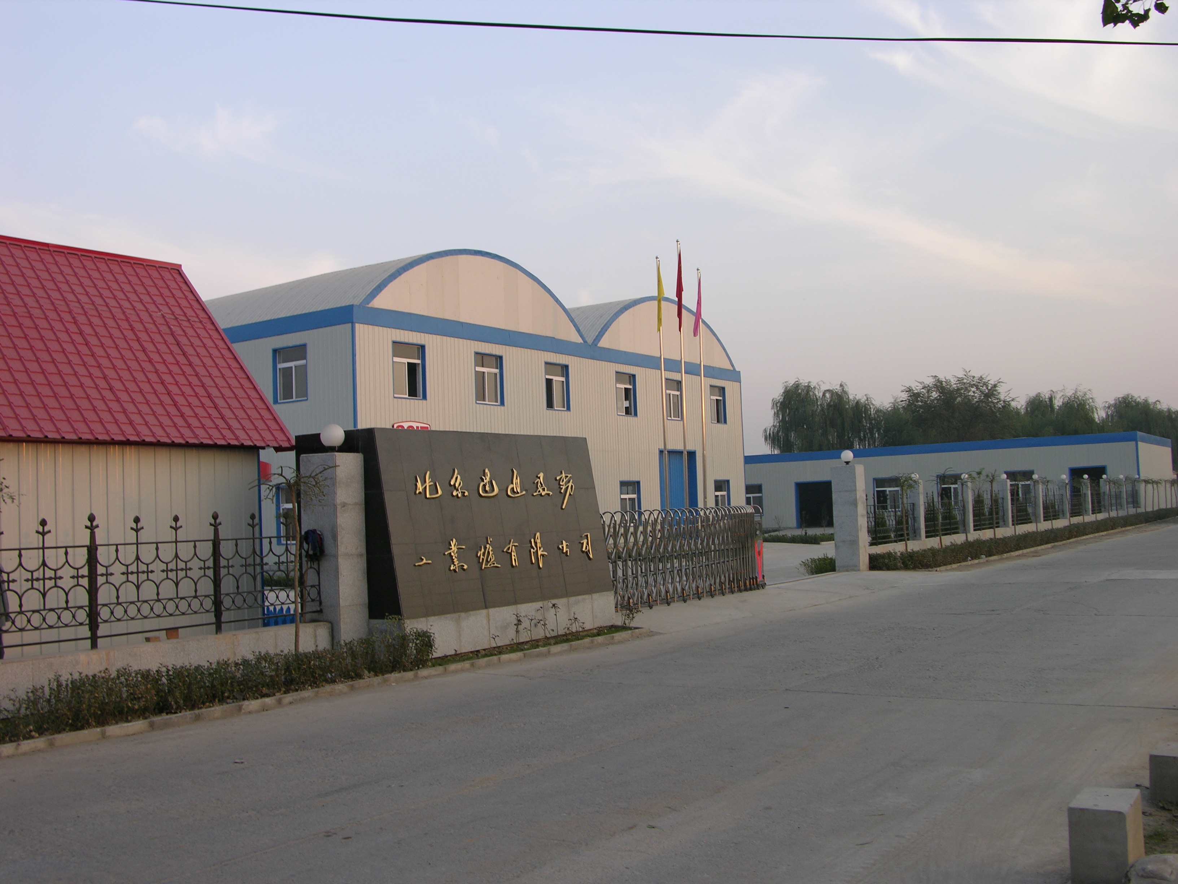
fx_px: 1191
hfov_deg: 52.6
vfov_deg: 40.7
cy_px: 442
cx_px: 589
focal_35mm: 35
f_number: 4
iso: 50
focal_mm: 8.9
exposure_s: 1/64.4
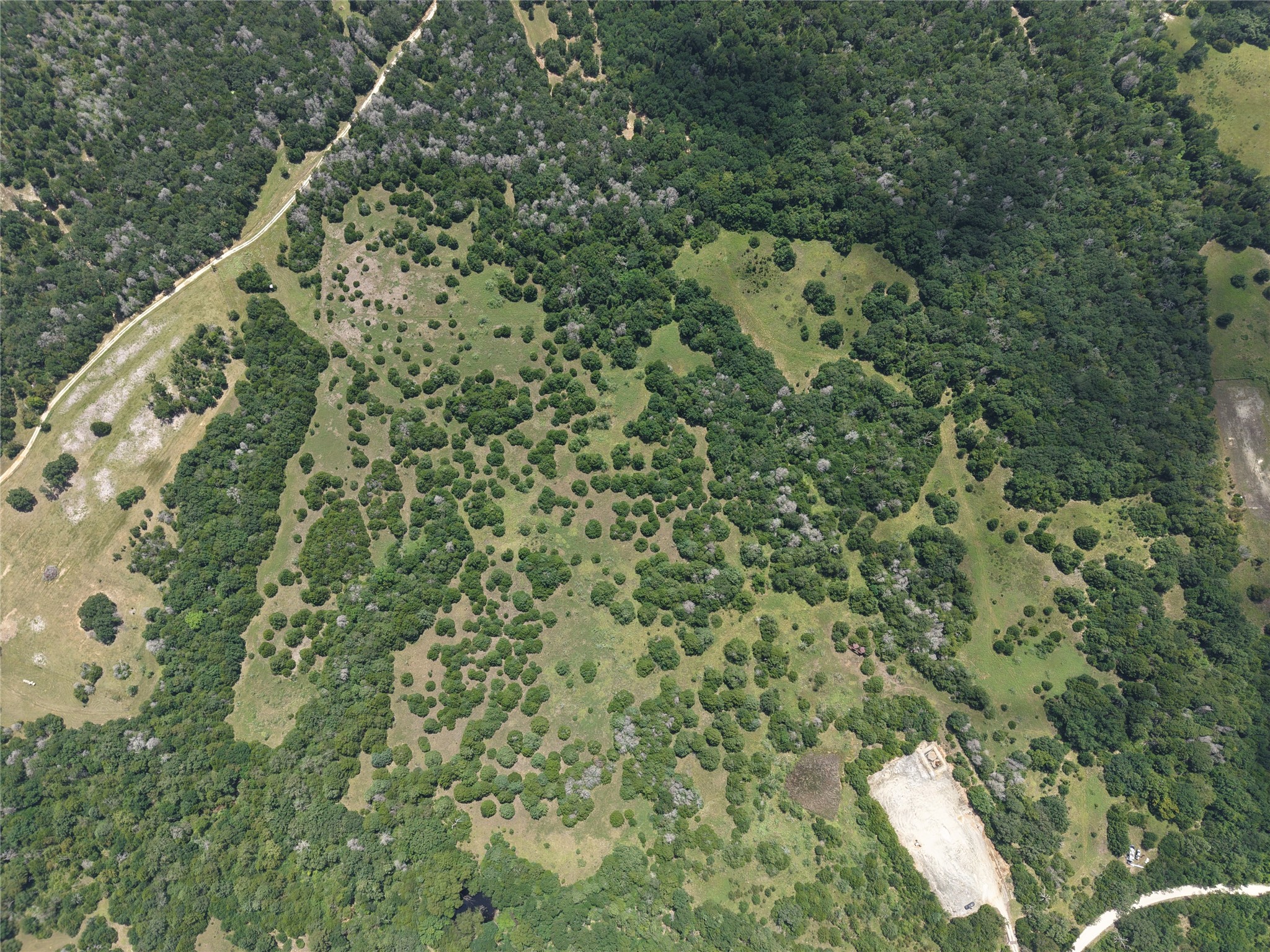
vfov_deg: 56.8
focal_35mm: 24
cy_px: 476
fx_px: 881
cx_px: 635
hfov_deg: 71.6
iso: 100
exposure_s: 1/1600
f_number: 1.8
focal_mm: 8.67
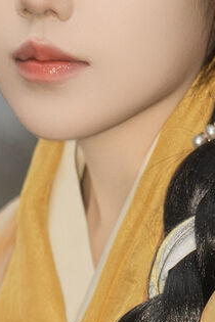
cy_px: 339
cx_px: 208
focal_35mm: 777
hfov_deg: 1.8
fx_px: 6960
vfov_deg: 2.7
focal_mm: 136
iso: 250
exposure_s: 1/125
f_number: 2.8
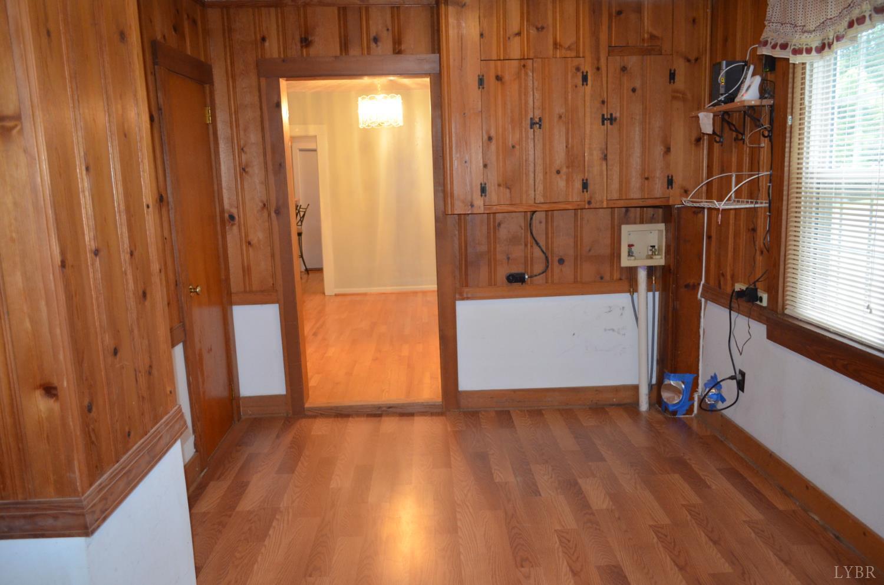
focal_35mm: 27
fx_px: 662
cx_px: 442
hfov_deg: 67.5
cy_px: 292
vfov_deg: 47.7
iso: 1800
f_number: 3.5
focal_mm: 18
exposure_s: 1/60
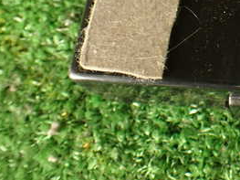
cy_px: -17
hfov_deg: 24.7
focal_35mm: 73
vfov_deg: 19.3
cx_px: 268
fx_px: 506
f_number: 2.4
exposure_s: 1/50
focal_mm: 5.79
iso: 200
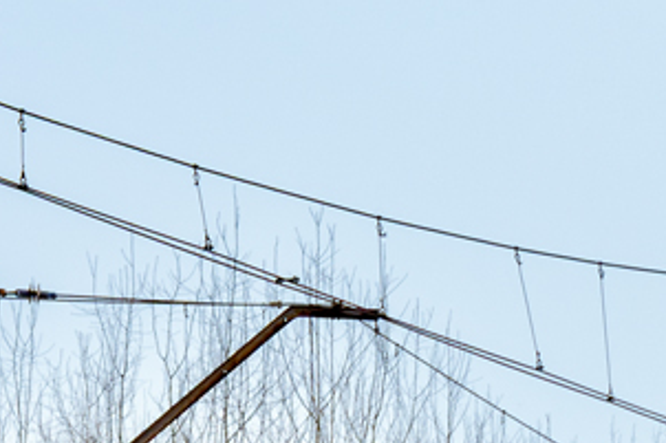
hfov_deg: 3.4
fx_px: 11032
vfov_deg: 2.3
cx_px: 1131
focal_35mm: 597
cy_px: 905
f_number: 7.1
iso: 400
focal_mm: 75
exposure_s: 1/320
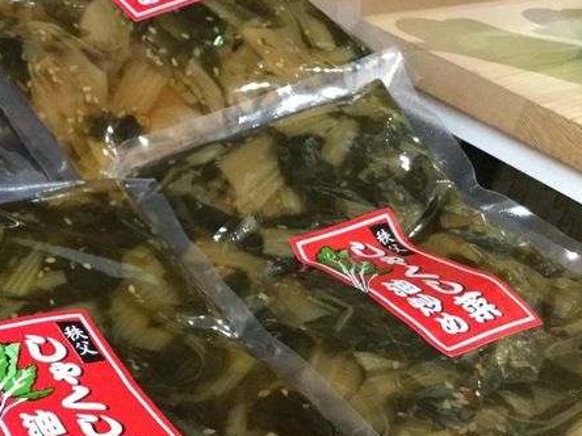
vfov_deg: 25.5
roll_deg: -8.3
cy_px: 297
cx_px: 78
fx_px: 958
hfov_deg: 32.4
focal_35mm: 57
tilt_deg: -35.3
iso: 250
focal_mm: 3.3
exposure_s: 1/15
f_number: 2.4
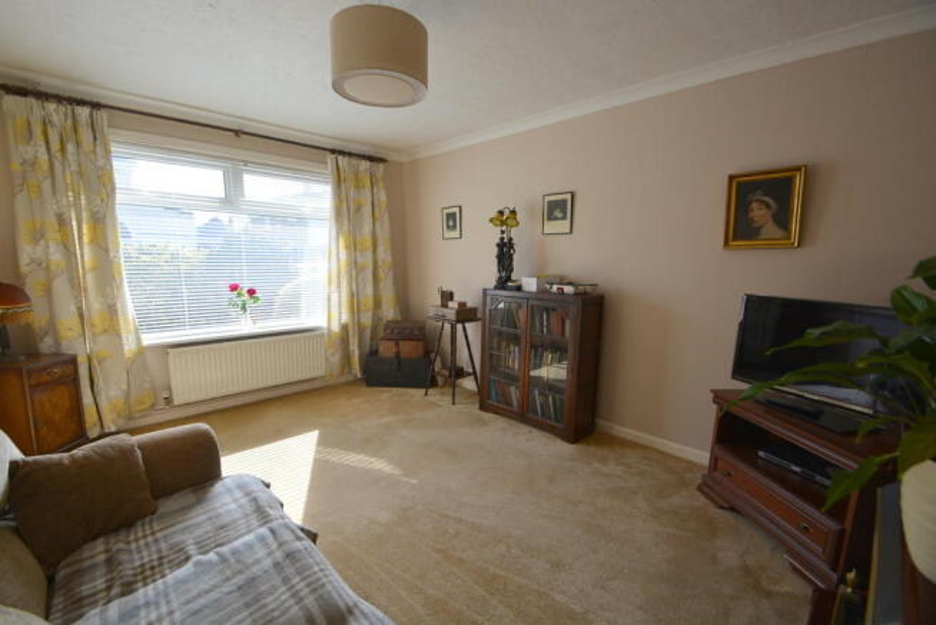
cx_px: 468
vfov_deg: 77.4
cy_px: 312
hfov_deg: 100.4
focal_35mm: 15
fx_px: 390
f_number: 6.3
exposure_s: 1/160
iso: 200
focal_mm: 10
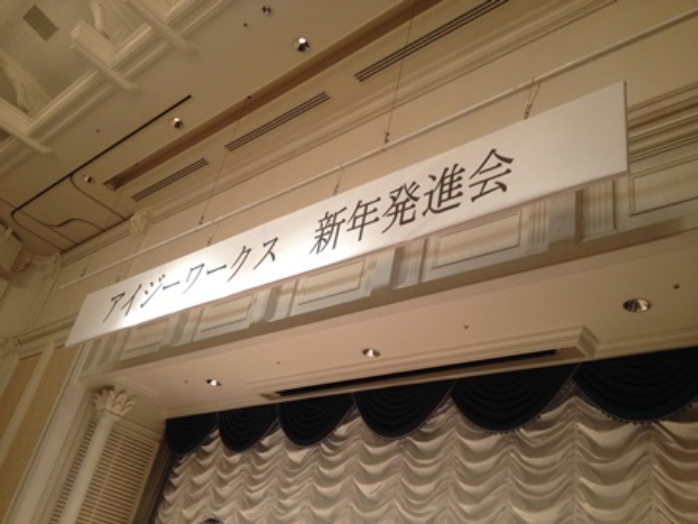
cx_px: 349
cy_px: 262
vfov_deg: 40.7
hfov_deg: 52.6
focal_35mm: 35
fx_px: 706
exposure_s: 1/20
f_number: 2.4
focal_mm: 4.28
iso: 100
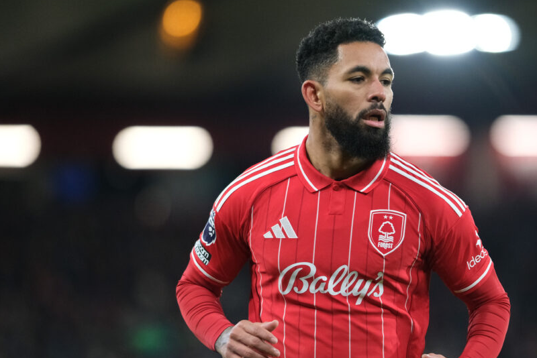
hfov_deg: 5.4
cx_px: 326
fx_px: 5730
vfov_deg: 3.6
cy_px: 197
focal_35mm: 384
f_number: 2
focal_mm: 200
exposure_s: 1/2000
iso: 2500
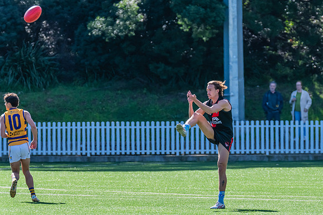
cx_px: 215
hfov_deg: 4.1
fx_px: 4540
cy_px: 118
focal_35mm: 506
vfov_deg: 2.7
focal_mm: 380
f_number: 9
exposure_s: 1/1250
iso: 800
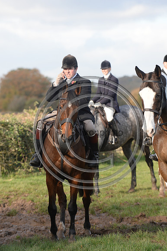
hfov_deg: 6.9
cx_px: 84
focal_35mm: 200
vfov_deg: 10.3
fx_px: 1393
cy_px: 126
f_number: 5
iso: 800
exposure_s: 1/1000
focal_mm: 200
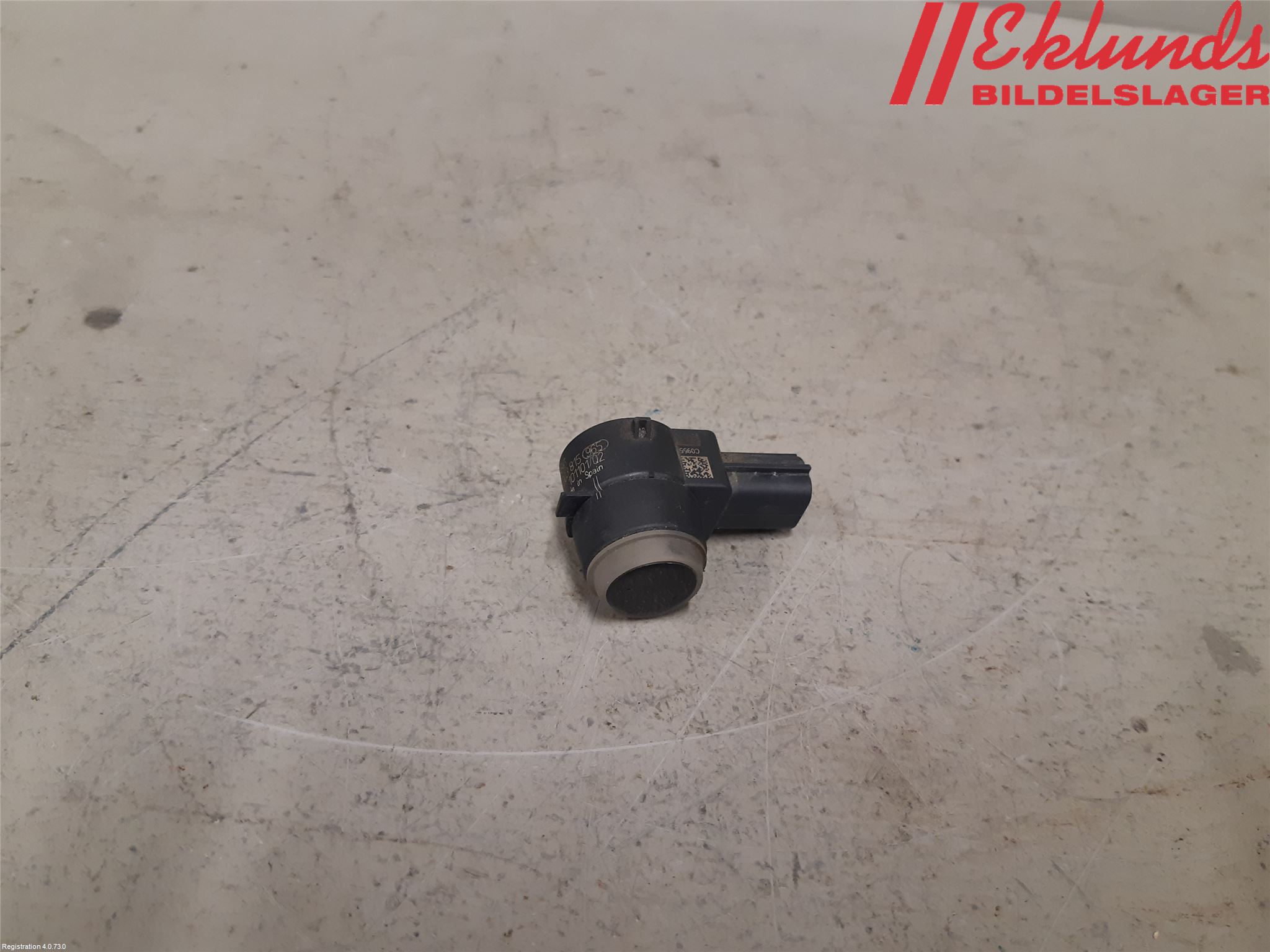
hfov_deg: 67.3
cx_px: 635
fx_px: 954
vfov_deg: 53.1
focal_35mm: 26
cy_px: 476
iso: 160
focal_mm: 3.93
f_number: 1.7
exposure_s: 1/50
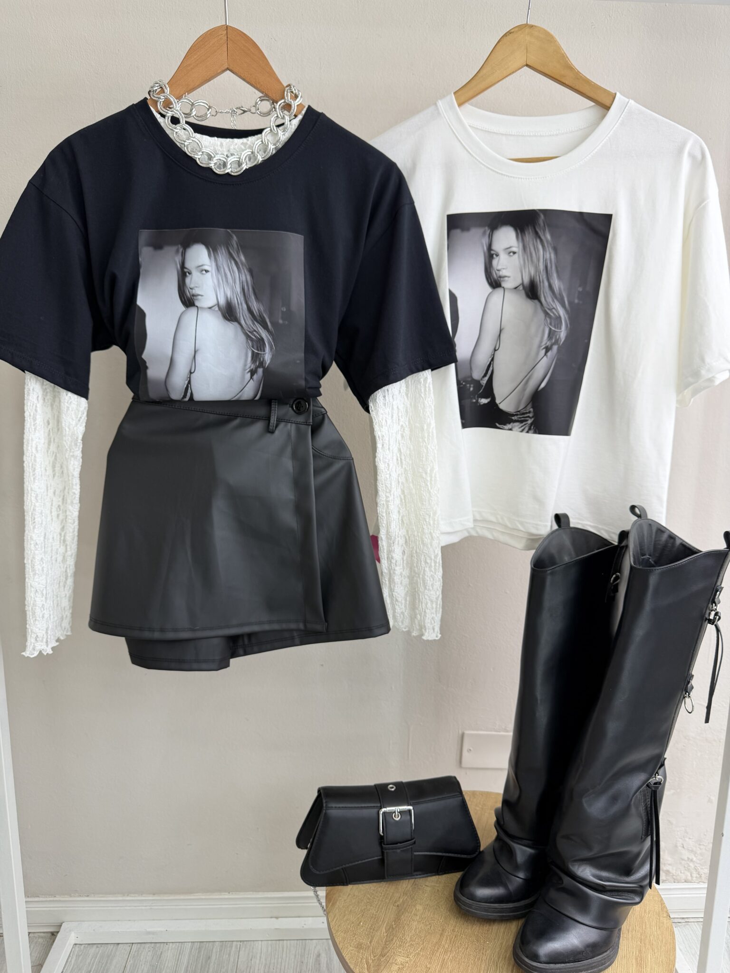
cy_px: 486
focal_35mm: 24
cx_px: 365
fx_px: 675
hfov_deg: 56.8
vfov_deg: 71.6
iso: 50
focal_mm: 6.76
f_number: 1.78
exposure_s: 1/151
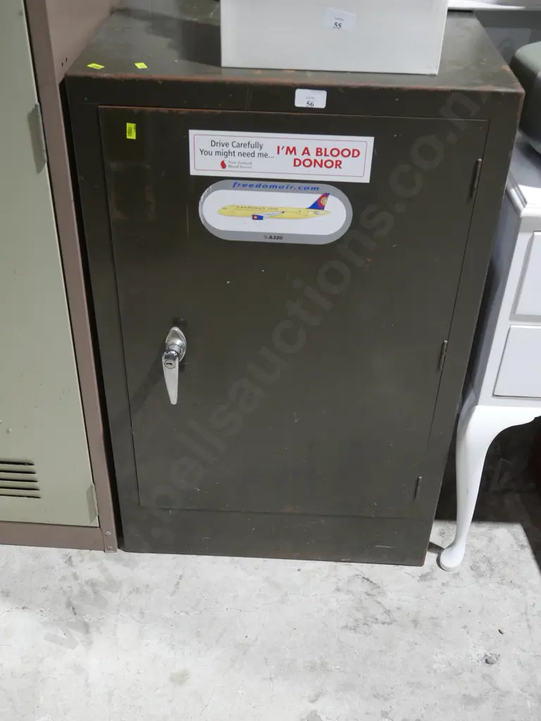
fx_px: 792
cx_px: 270
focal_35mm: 38
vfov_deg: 49.0
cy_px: 360
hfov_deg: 37.7
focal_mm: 19
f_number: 5
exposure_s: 1/60
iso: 1000
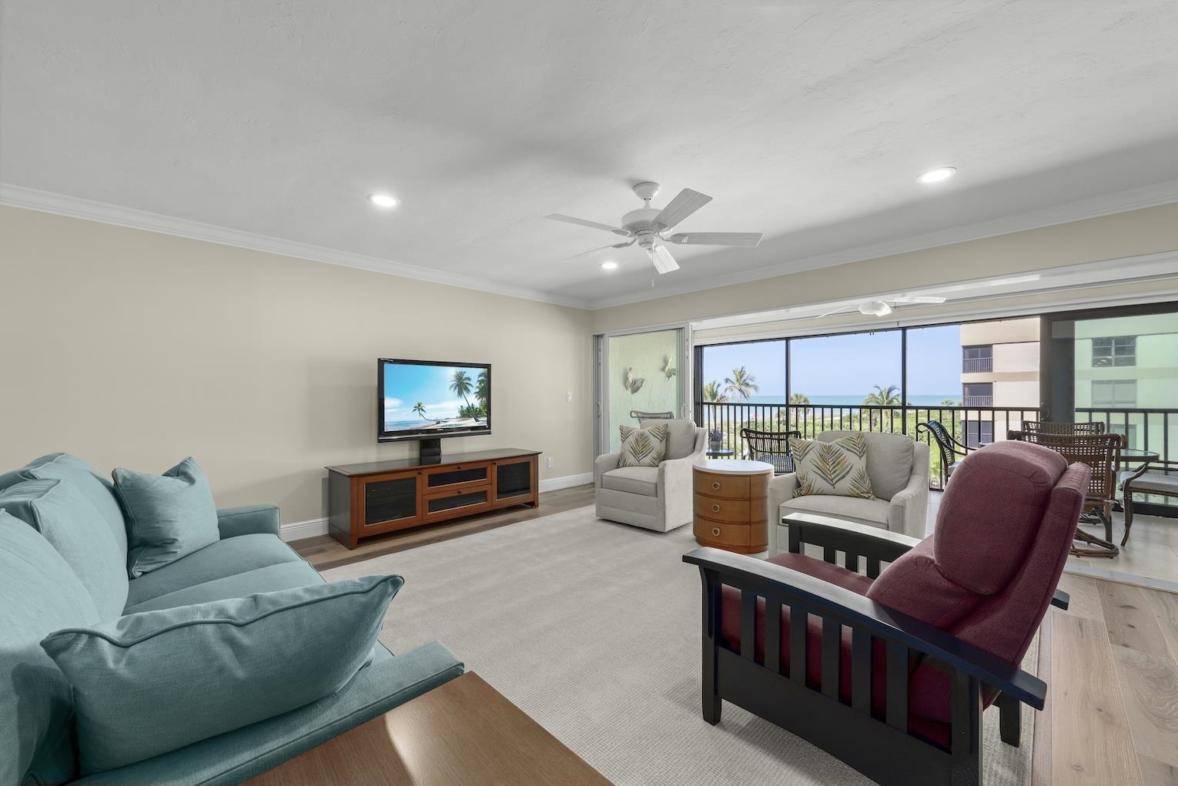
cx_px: 589
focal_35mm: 14
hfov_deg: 104.2
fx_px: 458
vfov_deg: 81.2
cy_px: 393
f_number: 11
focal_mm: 14
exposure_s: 1/3
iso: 400
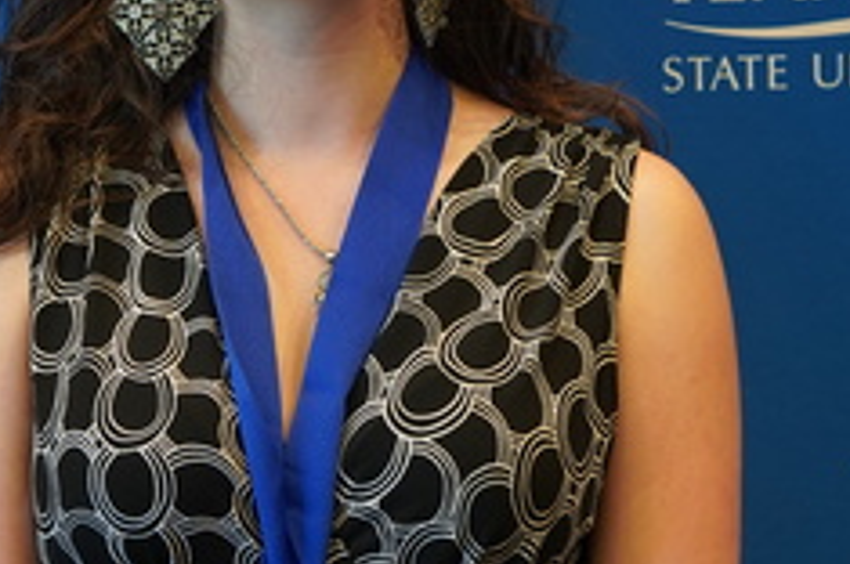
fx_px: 2594
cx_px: 275
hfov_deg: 18.6
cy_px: 246
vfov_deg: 12.4
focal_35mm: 110
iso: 1600
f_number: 4.5
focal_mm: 43
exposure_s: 1/160
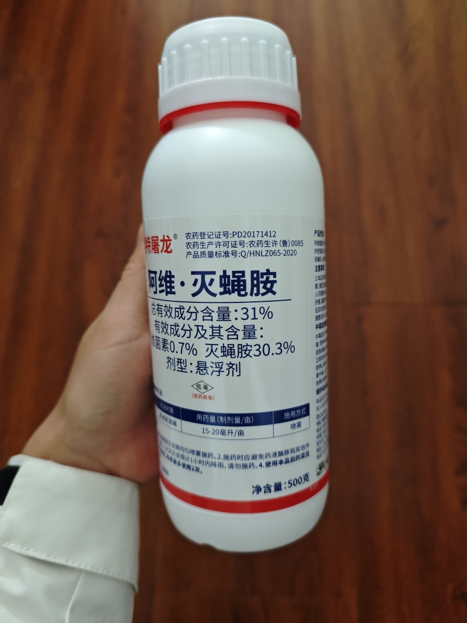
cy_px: 312
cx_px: 234
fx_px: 414
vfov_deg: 73.9
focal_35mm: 23
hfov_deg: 58.9
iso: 800
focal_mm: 6.55
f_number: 1.6
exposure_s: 1/33.3
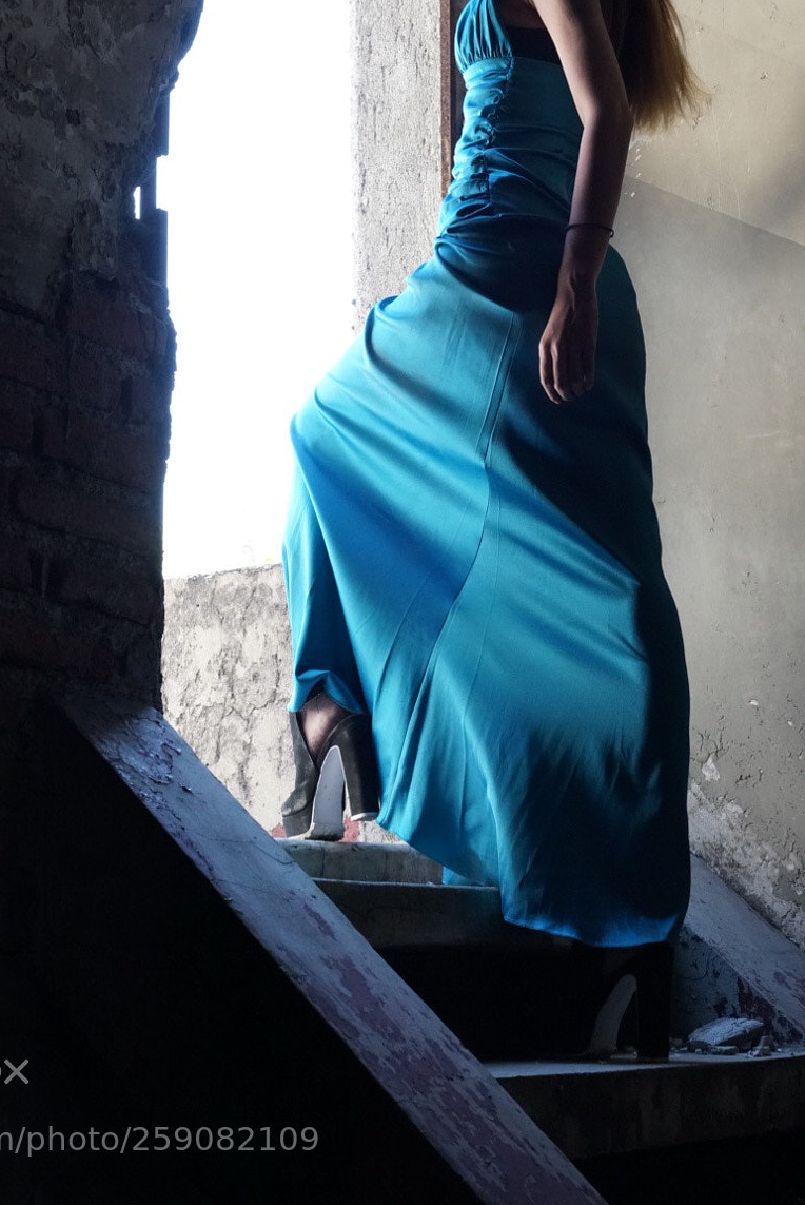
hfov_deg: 19.5
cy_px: 378
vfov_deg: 28.6
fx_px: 2343
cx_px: 330
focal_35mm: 70
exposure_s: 1/100
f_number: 9
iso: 3200
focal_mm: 50
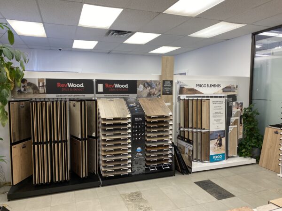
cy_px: 106
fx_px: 212
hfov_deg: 67.3
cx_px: 141
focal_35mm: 26
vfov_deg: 53.1
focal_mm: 4.25
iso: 100
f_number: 1.8
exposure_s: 1/120
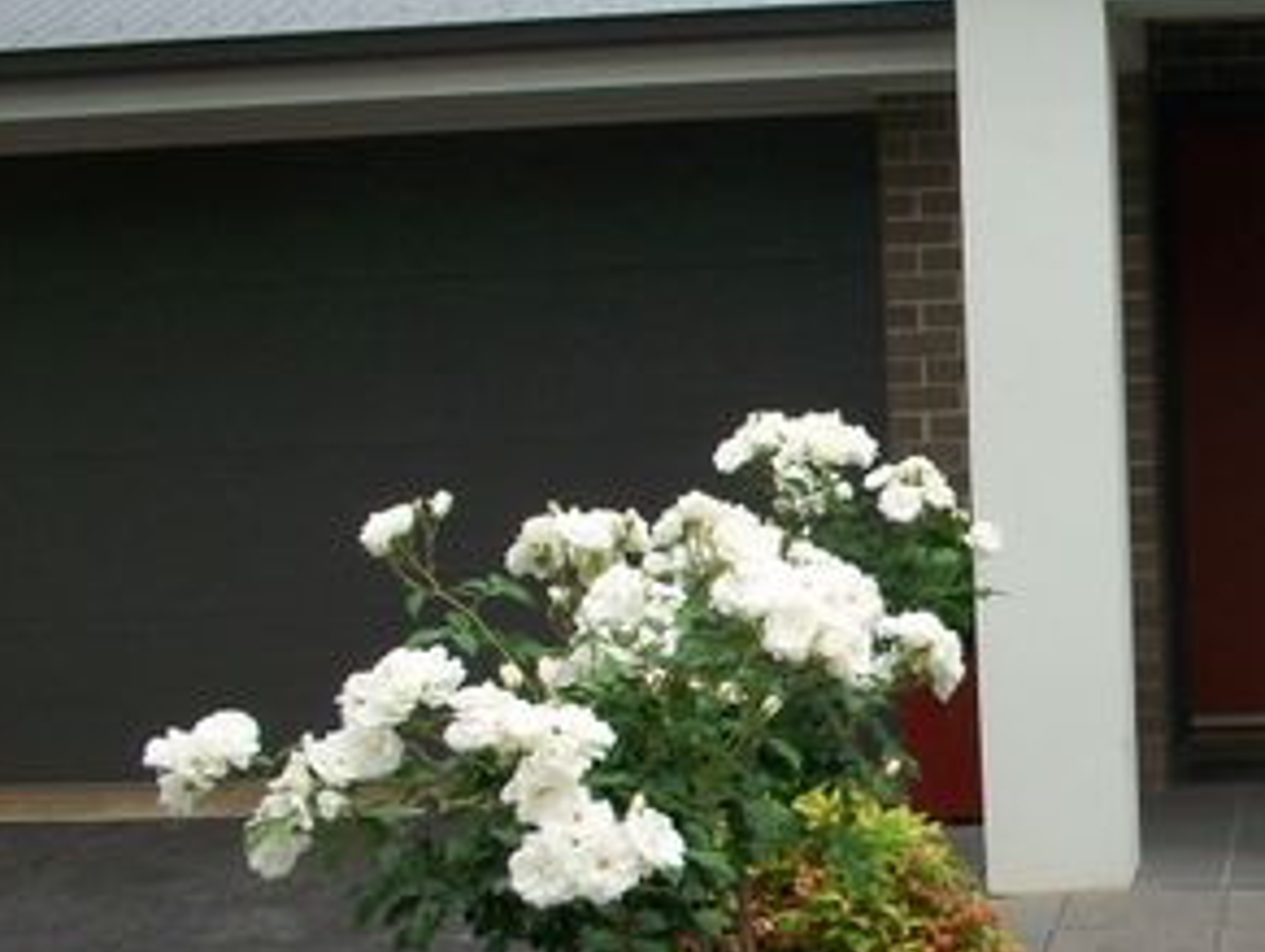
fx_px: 2561
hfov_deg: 26.3
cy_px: 587
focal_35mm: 70
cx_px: 1252
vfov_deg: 21.0
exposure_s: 1/250
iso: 80
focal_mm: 5.7
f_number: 5.5
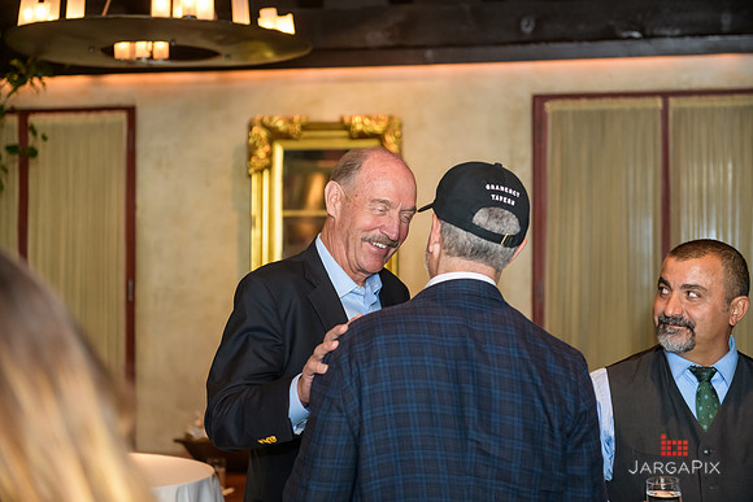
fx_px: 1381
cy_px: 251
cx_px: 376
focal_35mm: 66
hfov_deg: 30.5
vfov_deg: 20.6
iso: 1250
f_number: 3.2
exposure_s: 1/125
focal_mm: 66
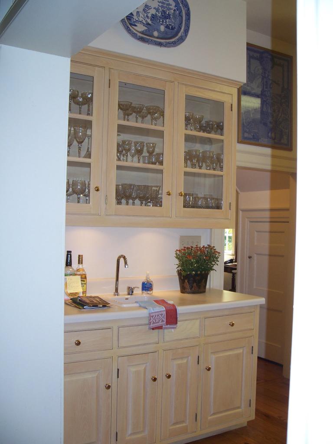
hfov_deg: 38.7
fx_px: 475
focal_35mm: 37
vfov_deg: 50.1
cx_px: 166
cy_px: 222
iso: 125
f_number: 2.8
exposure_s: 1/60
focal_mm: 7.8
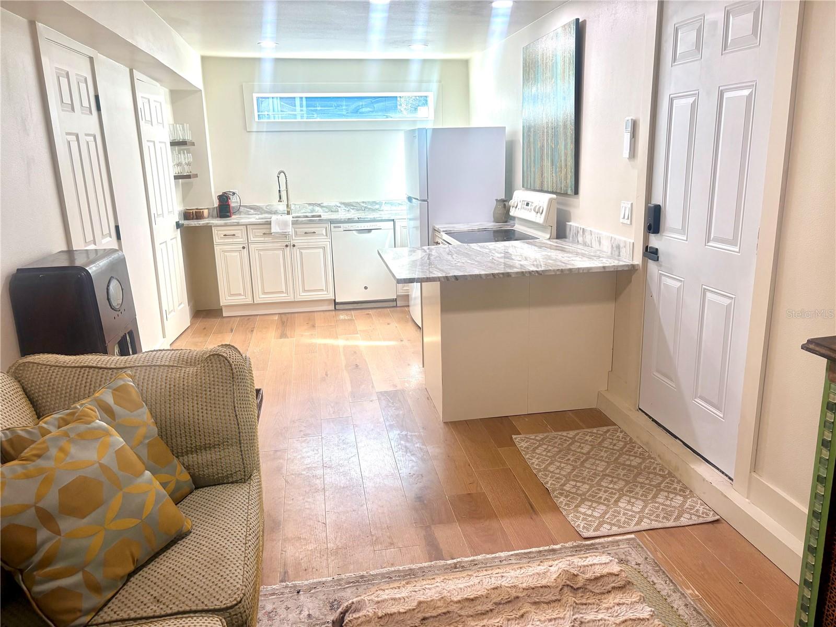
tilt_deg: -13.7
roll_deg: +2.0
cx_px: 418
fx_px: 628
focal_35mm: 26
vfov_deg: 53.1
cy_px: 314
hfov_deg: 67.3
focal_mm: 5.96
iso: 100
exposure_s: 1/120
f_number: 1.6
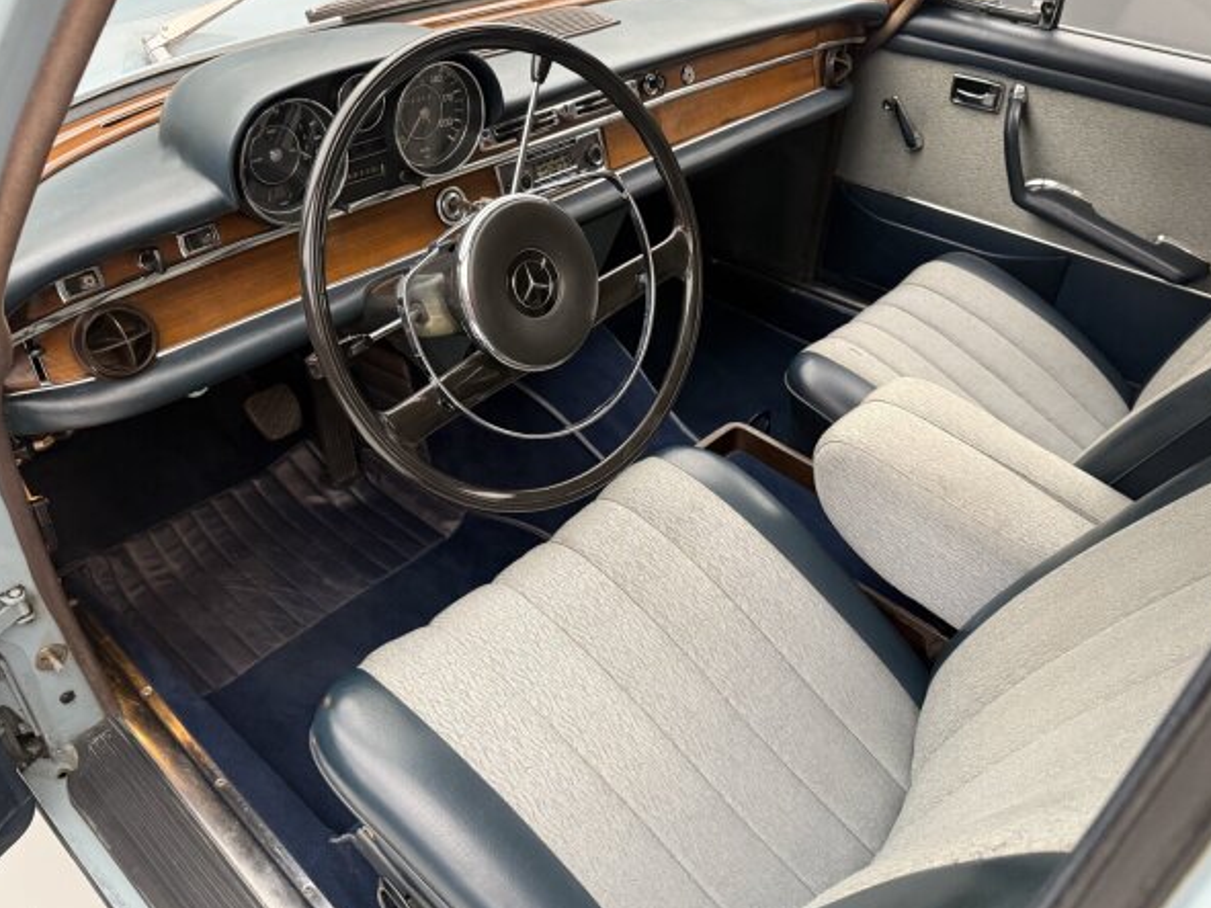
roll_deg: -3.6
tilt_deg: -39.7
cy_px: 463
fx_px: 909
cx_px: 615
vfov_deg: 53.0
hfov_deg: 67.3
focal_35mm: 26
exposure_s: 1/50
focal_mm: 6.76
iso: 400
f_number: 1.78
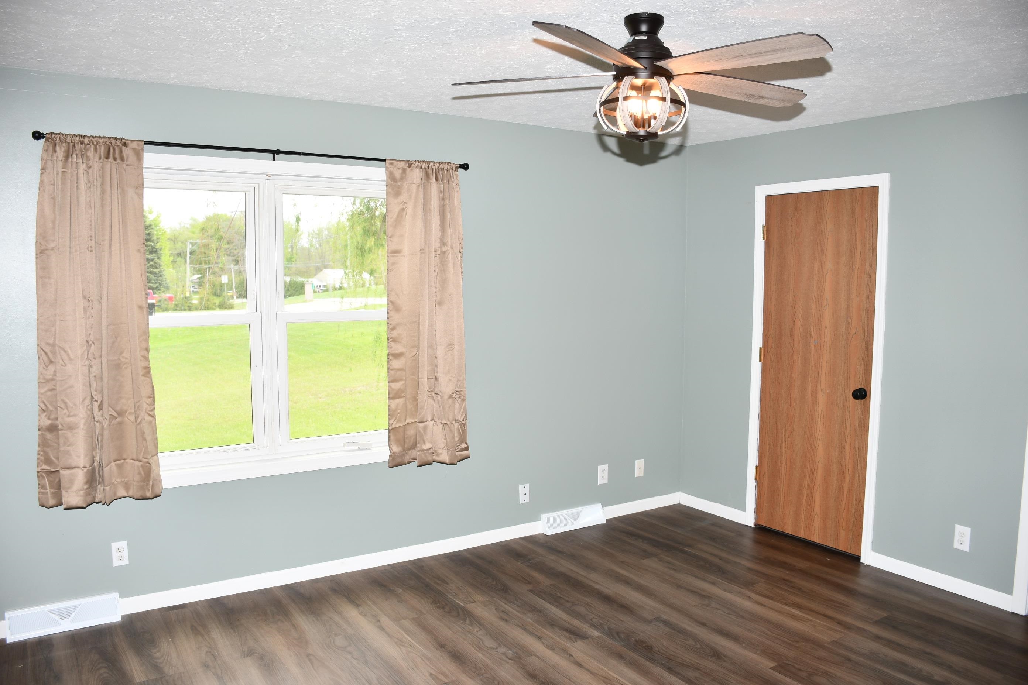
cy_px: 342
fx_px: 771
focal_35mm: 27
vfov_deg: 47.9
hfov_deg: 67.4
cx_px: 514
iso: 200
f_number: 4
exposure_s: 1/60
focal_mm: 18
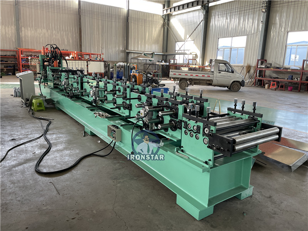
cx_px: 154
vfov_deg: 53.1
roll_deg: -1.6
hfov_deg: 67.3
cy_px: 116
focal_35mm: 26
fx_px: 231
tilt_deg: -12.0
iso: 125
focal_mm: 4.2
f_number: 1.6
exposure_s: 1/106
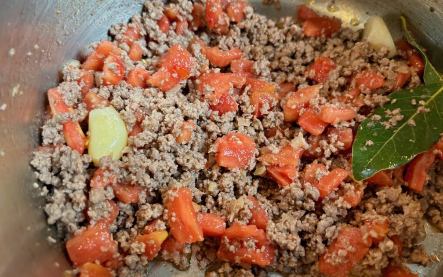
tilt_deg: -66.3
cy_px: 139
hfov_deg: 66.5
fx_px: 338
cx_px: 224
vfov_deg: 44.5
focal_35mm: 28
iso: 125
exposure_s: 1/50
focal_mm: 5.96
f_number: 1.6
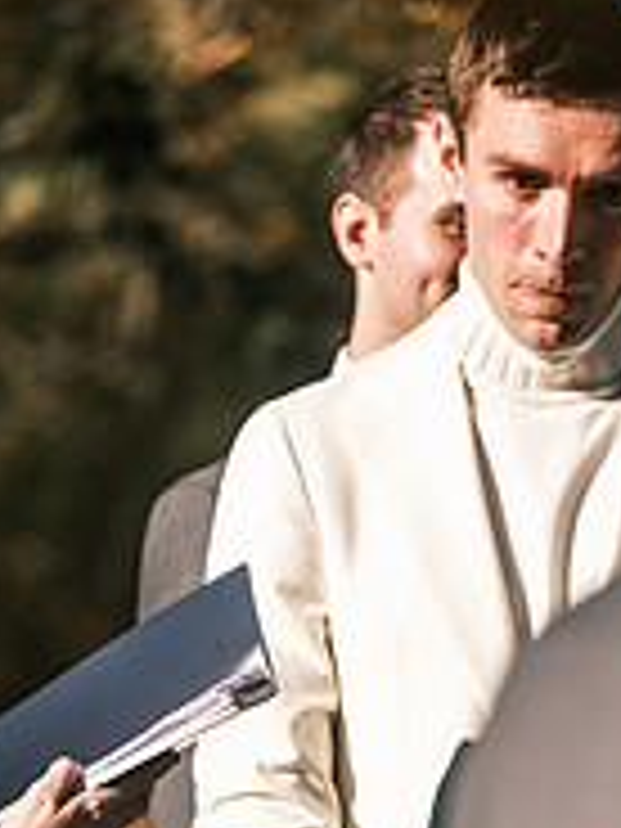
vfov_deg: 4.9
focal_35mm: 406
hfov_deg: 3.7
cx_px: 567
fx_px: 9711
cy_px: 464
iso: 200
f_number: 2.8
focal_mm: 115
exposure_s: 1/1800
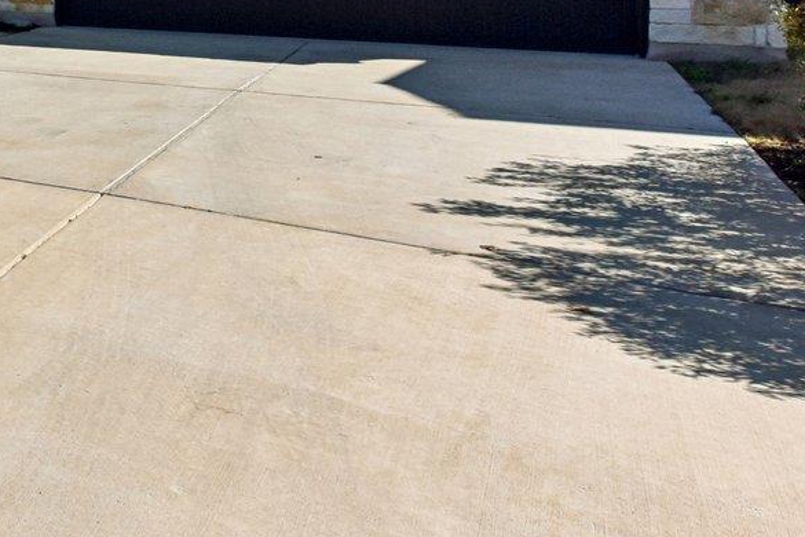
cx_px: -383
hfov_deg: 28.1
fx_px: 1096
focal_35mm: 49
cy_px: -85
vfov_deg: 25.1
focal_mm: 14
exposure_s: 1/6400
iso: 800
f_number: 8
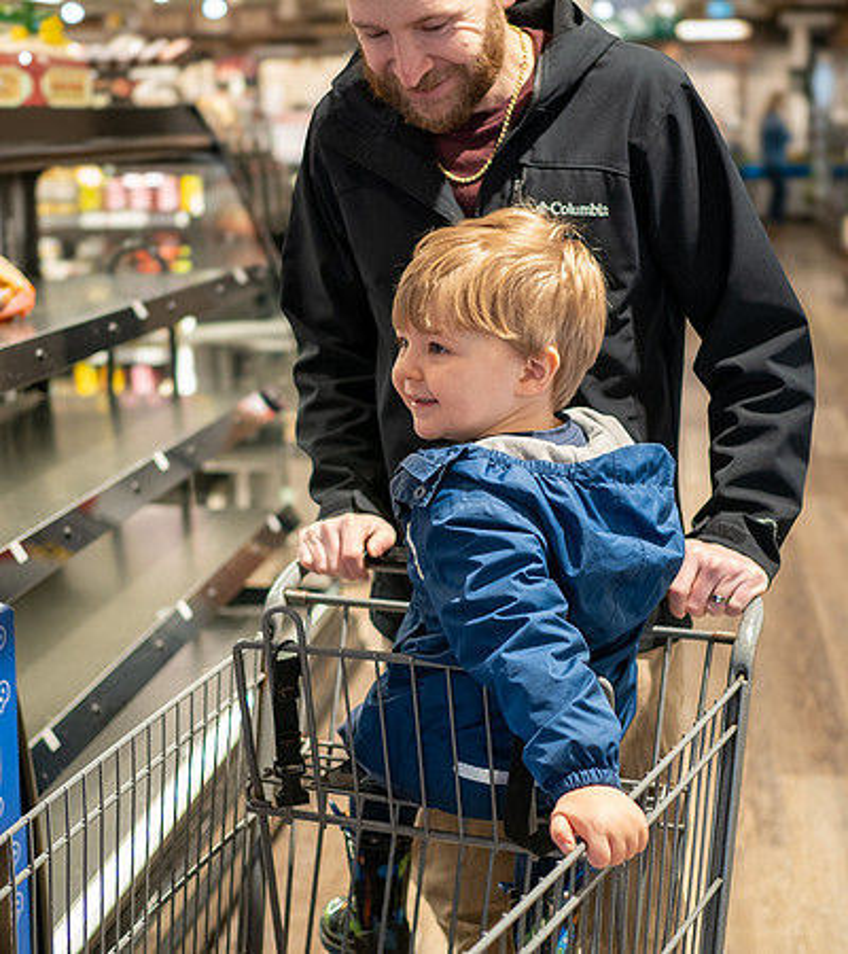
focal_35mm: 62
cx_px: 405
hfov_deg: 26.0
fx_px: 1838
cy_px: 477
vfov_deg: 29.1
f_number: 1.8
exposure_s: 1/100
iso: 500
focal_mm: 25
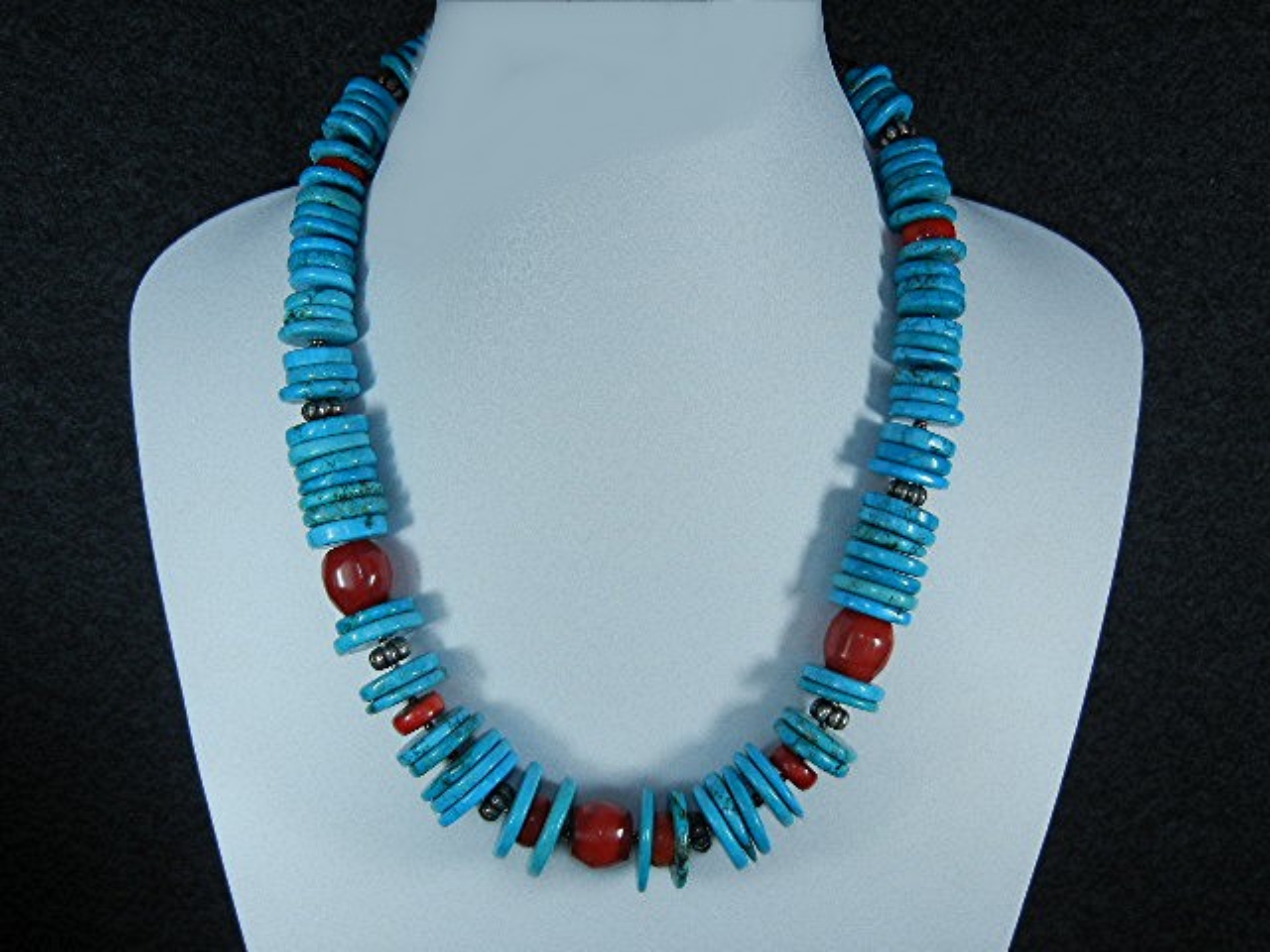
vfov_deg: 32.2
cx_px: 635
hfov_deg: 42.1
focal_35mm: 45
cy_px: 476
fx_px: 1651
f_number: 3.8
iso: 160
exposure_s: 1/51.6
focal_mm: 8.1
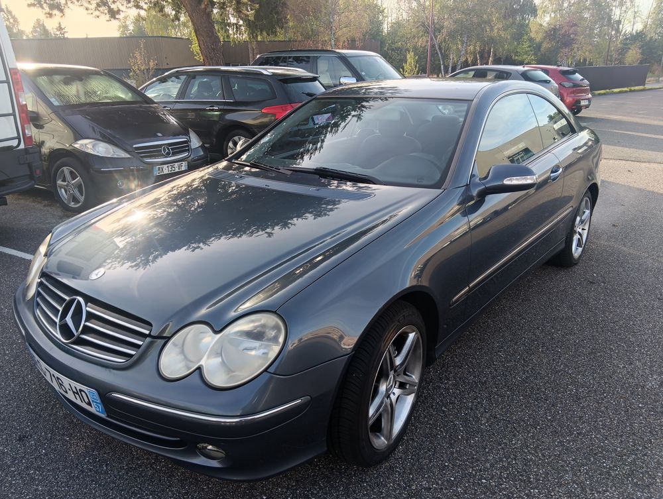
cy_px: 250
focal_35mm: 26
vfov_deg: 53.2
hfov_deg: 67.2
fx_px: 499
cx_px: 332
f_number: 1.8
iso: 67
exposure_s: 1/100
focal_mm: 3.96
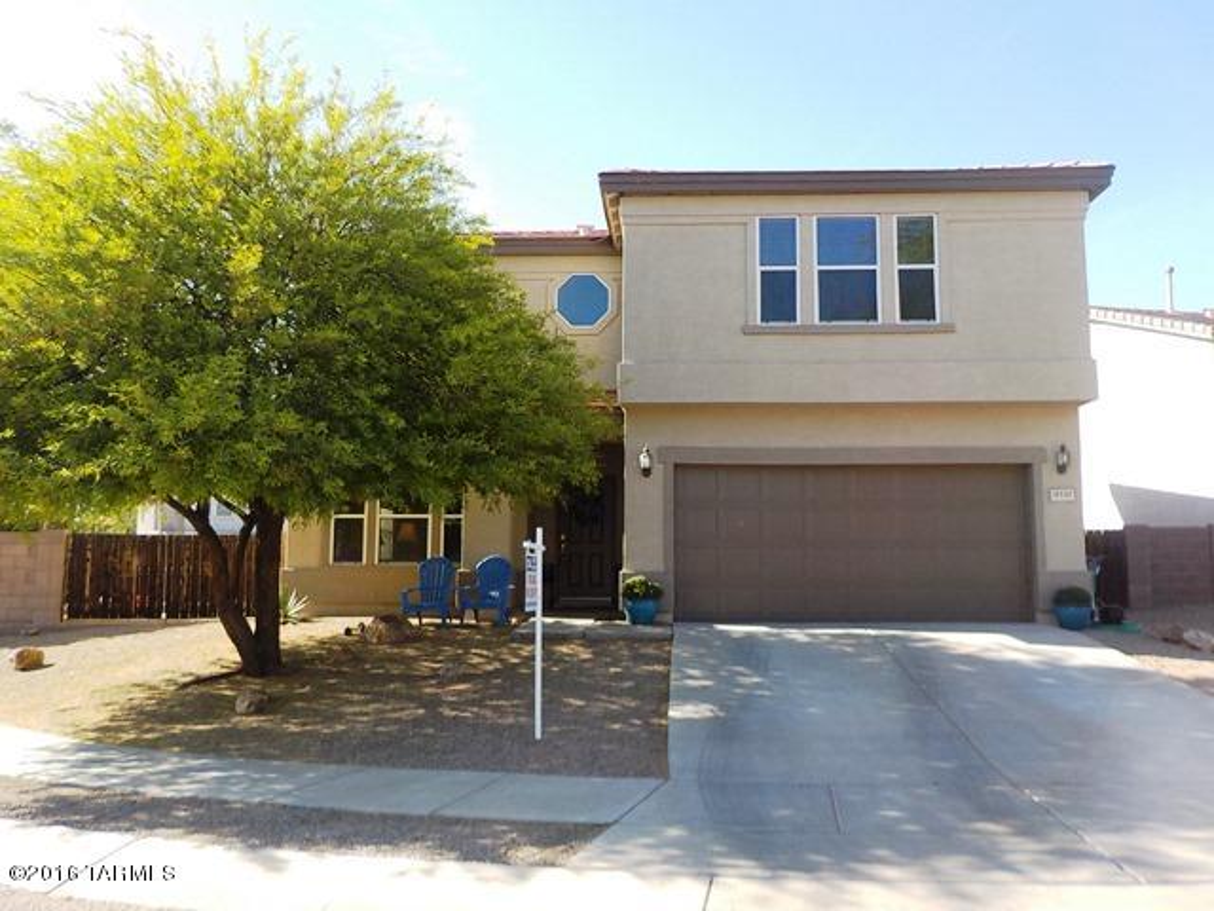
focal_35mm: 30
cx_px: 607
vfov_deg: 46.8
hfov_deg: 60.0
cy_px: 456
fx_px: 1052
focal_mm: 4.1
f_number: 3.3
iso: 125
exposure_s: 1/320
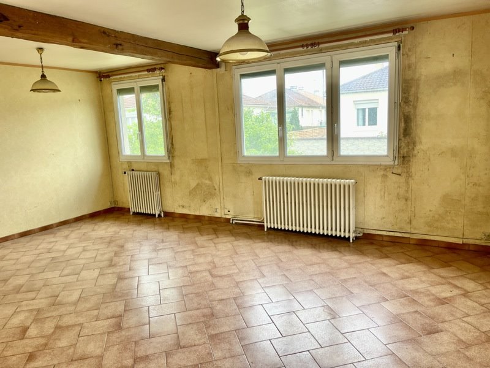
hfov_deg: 69.4
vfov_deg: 54.9
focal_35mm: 25
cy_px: 184
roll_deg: +2.5
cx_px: 245
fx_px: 354
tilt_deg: -10.0
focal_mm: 5.1
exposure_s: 1/121
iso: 50
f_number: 1.6
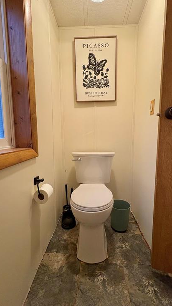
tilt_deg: -6.8
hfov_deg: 67.1
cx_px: 89
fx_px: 130
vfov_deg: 99.4
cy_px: 152
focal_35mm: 16
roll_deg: +0.5
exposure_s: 1/120
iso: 160
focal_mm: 2.22
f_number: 2.2
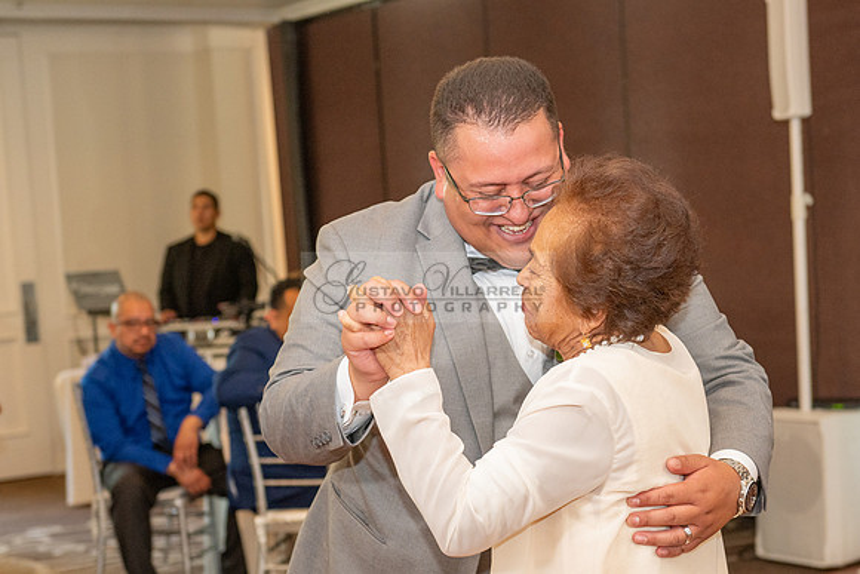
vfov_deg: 19.2
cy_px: 378
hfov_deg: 28.6
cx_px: 432
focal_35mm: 71
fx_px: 1688
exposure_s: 1/125
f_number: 3.5
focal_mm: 45
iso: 800
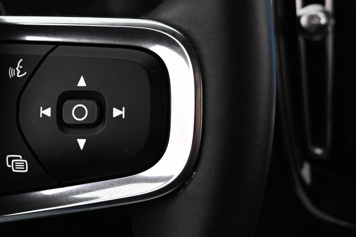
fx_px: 475
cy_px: 60
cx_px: 102
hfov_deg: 40.3
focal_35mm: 48
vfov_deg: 27.7
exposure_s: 1/40
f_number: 3.5
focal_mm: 16
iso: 1600
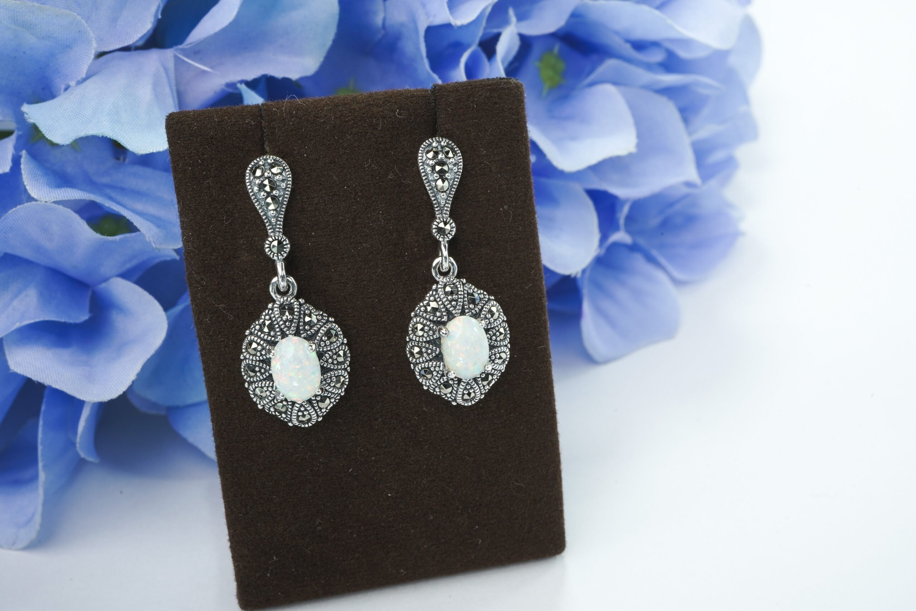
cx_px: 458
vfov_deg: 27.0
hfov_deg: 39.6
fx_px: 1272
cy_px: 306
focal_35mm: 50
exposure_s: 1/13
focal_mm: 50
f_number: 16
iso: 250
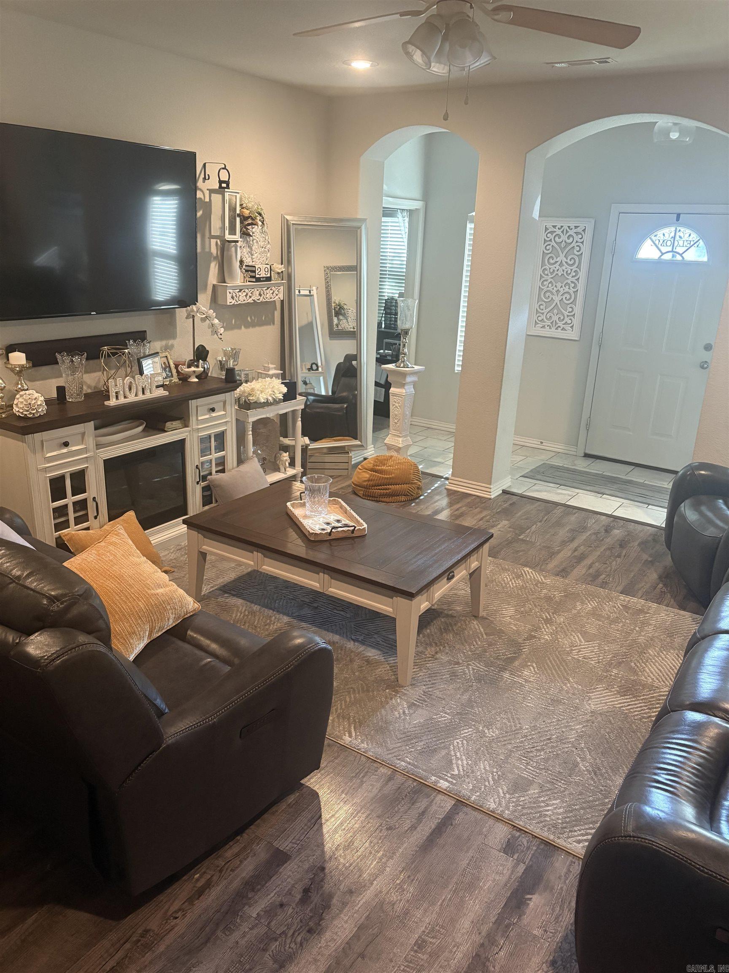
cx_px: 364
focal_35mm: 26
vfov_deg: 67.3
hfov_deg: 53.1
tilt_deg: -18.6
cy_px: 486
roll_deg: -2.6
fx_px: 730
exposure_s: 1/40
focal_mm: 5.96
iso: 400
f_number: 1.6
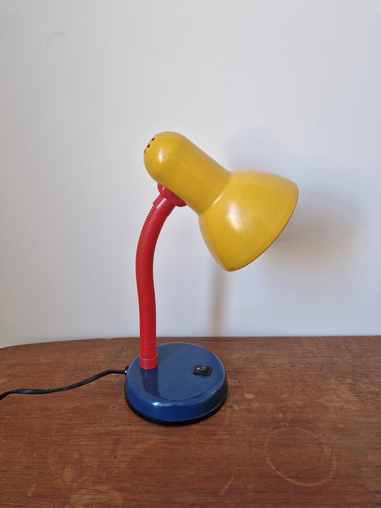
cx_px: 190
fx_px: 338
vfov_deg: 73.9
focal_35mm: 23
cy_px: 254
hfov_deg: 58.9
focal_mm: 5.4
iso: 50
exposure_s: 1/100
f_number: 1.8
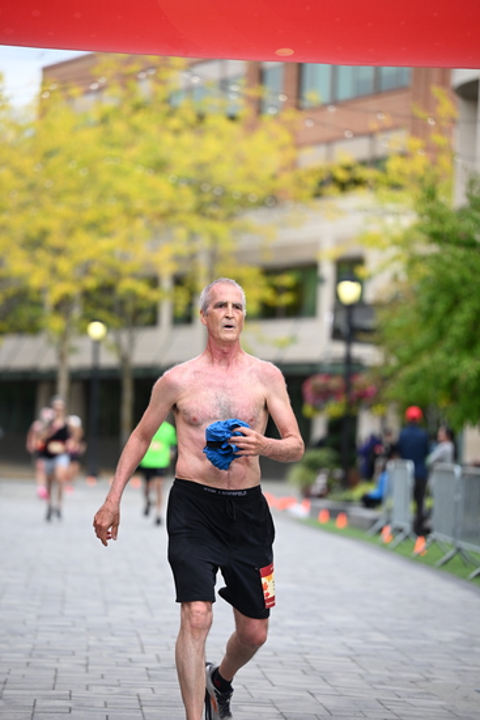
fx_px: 2598
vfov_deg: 15.8
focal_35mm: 130
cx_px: 240
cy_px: 360
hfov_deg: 10.6
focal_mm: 130
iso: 640
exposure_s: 1/2000
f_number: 2.8
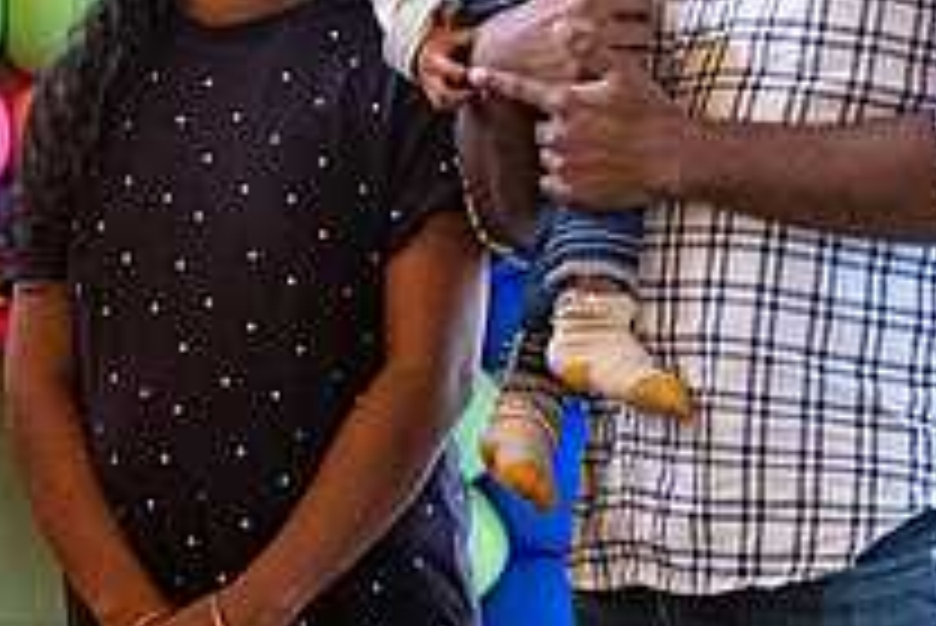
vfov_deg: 5.4
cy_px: -12
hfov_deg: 8.1
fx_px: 6582
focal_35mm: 253
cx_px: -98
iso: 3200
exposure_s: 1/60
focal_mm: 50
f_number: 2.8
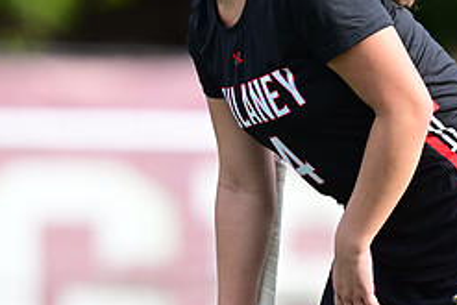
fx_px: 14911
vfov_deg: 1.2
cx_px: 340
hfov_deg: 1.8
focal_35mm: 1174
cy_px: 92
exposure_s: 1/1600
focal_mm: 500
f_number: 5.6
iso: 1250
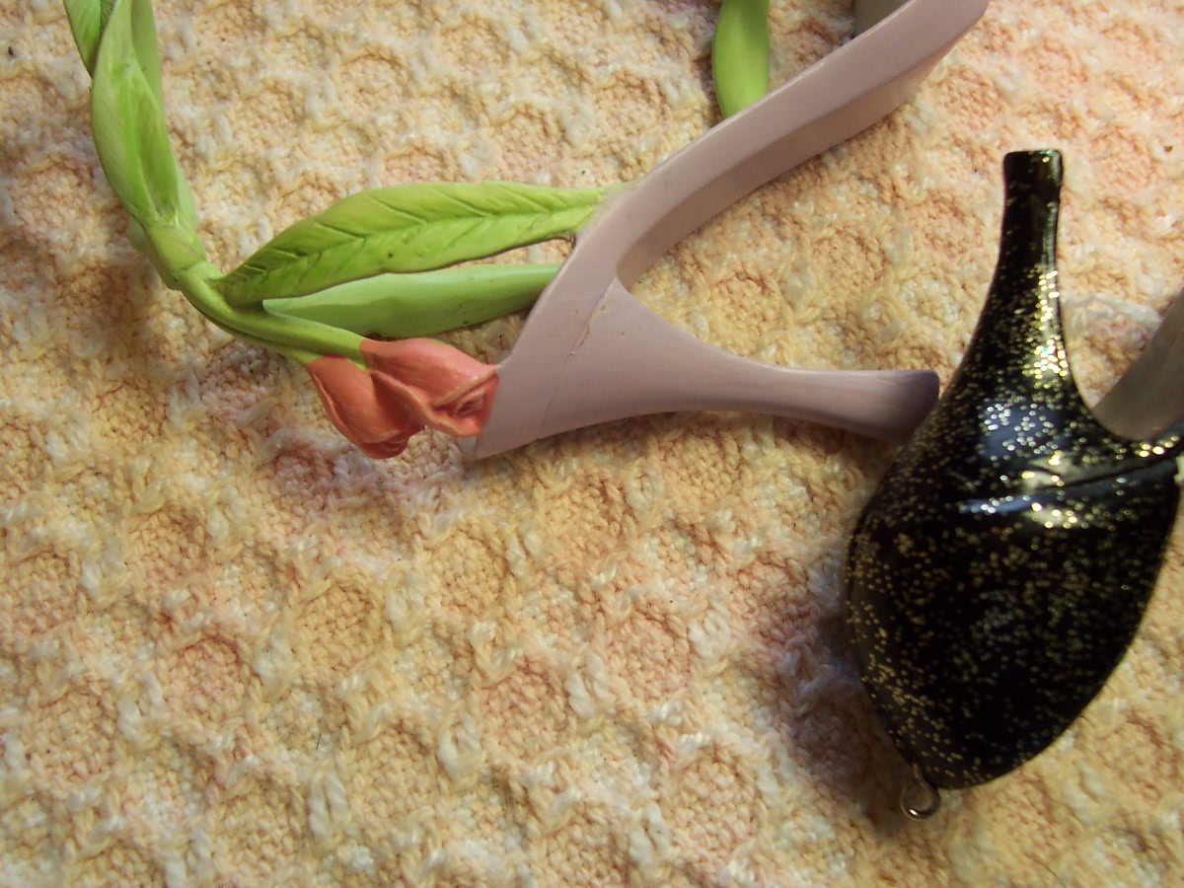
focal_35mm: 37
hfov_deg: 50.1
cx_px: 592
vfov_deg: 38.7
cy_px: 444
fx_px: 1266
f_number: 2.8
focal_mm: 5.6
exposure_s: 1/90
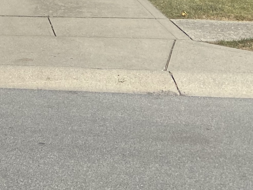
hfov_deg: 16.1
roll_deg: +1.8
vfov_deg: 12.7
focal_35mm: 106
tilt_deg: +6.2
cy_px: -153
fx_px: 774
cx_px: -180
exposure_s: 1/4608
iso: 32
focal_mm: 4.25
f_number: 1.8
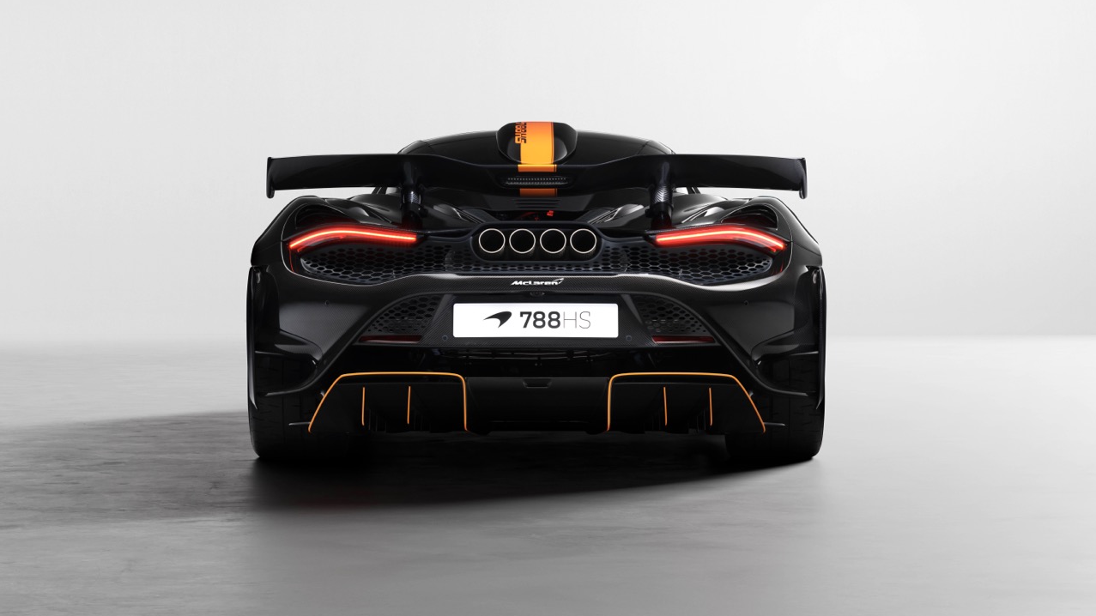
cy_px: 313
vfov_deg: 12.7
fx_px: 2761
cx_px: 548
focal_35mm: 95
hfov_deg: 22.5
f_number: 16
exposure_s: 2
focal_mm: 110
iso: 200
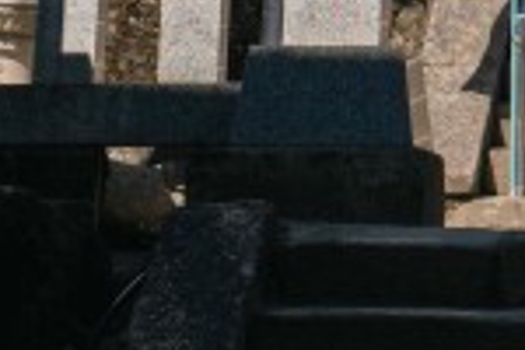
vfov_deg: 4.0
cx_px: 973
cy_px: -544
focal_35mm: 335
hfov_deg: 6.0
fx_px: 4885
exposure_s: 1/1600
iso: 320
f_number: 6.3
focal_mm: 63
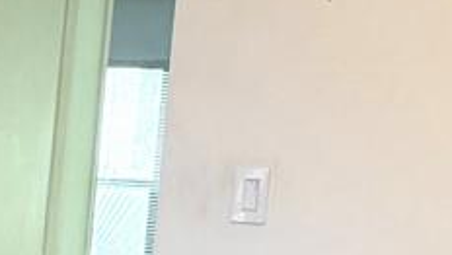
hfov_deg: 11.4
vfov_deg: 6.7
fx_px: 2159
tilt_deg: -2.0
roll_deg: -4.7
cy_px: 306
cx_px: -261
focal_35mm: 180
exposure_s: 1/214
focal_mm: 6.76
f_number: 1.78
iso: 200
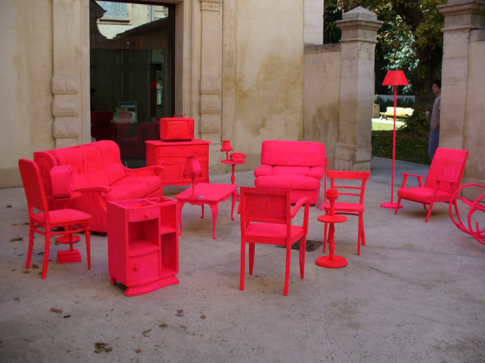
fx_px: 518
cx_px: 242
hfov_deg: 50.1
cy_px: 182
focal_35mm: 37
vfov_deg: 38.7
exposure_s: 1/320
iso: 80
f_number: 2.8
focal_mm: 6.1
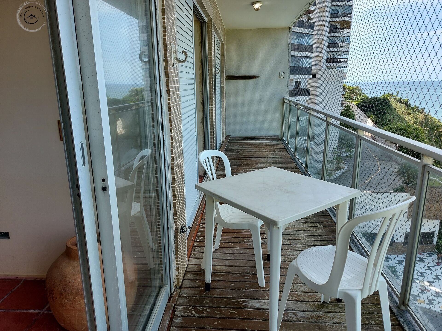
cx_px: 221
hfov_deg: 71.6
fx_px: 306
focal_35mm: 24
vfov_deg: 56.8
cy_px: 166
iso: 32
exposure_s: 1/259
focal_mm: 5.23
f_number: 1.8
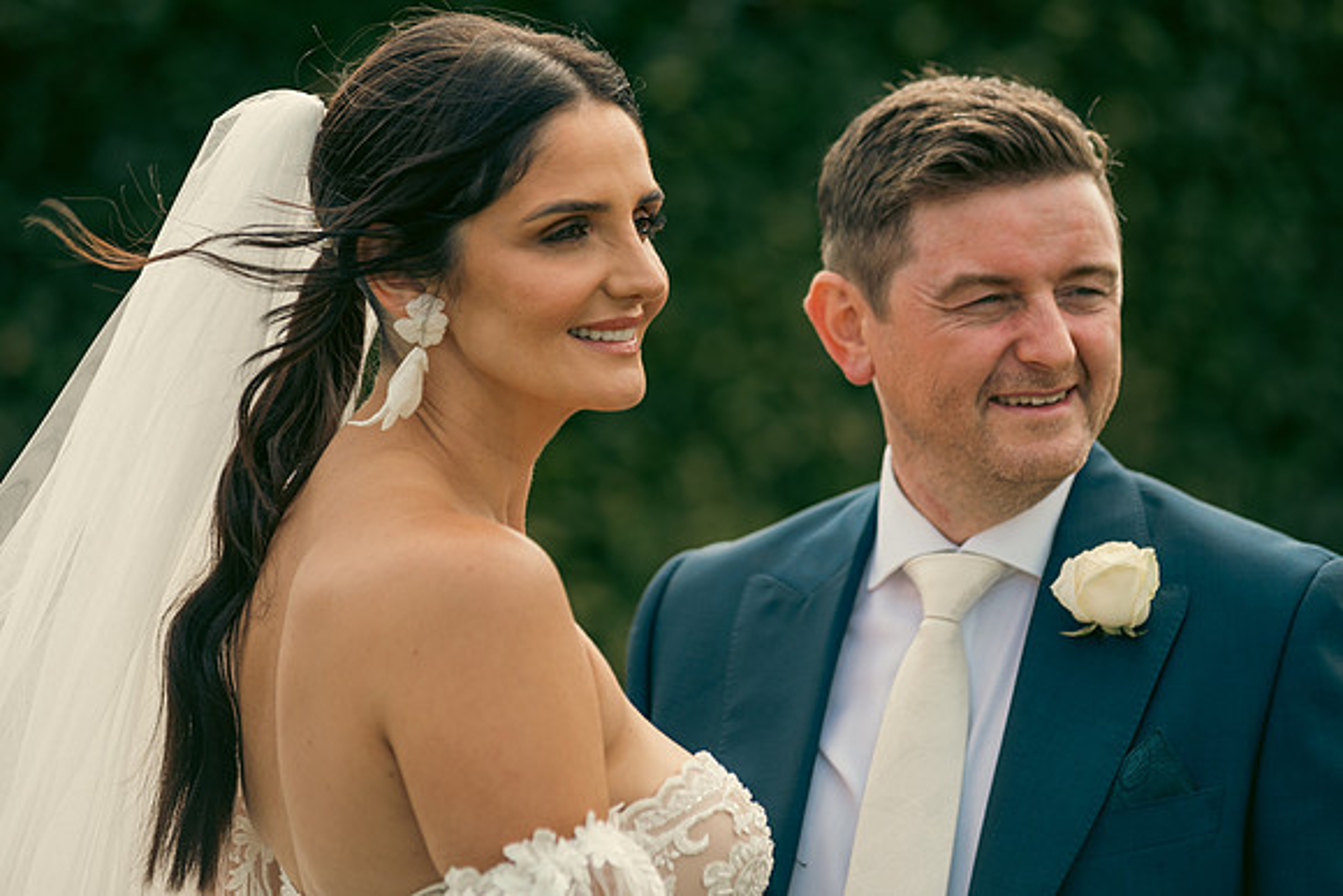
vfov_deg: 8.1
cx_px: 672
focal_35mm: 170
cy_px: 448
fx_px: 6343
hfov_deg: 12.1
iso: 100
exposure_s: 1/320
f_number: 3.5
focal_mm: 170
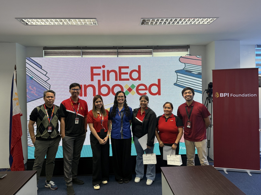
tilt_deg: +0.5
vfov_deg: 56.8
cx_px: 130
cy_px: 98
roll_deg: +0.6
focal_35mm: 24
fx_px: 181
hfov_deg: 71.6
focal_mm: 6.76
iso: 160
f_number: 1.78
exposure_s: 1/121
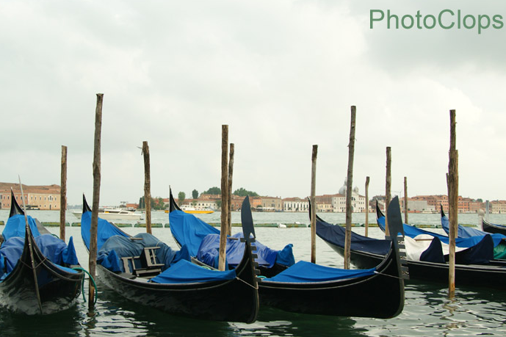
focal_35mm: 45
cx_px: 214
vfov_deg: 29.8
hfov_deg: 43.5
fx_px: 632
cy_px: 179
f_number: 5
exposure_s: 1/160
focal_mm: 22
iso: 200
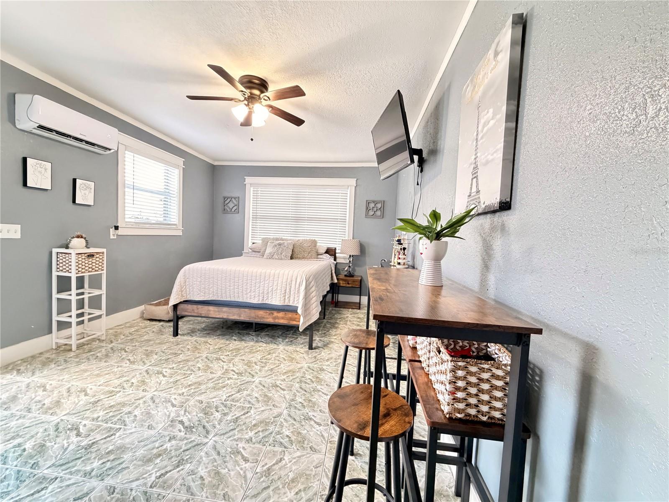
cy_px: 251
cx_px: 334
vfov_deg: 85.7
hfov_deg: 102.1
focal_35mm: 14
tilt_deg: -3.7
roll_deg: -2.0
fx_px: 271
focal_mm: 2.22
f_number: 2.2
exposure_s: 1/60
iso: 800
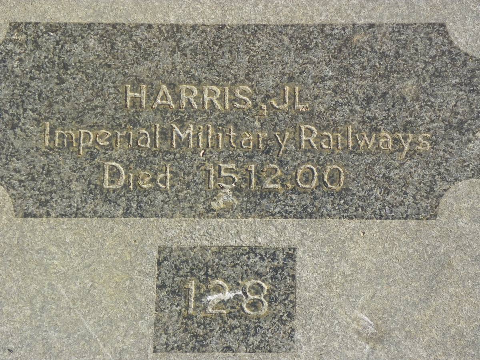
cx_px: 240
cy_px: 180
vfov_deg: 15.6
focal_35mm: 95
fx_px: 1317
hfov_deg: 20.7
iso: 64
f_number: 4
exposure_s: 1/200
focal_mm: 16.9
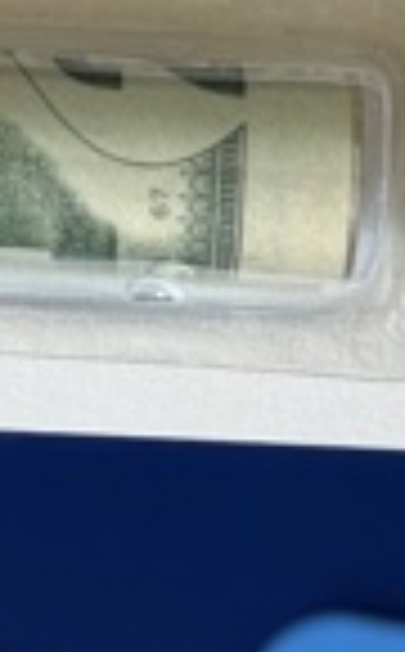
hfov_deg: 5.3
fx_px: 4366
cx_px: -212
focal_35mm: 246
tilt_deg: -79.1
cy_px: -65
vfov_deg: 8.5
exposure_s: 1/240
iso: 64
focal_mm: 6.76
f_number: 1.78
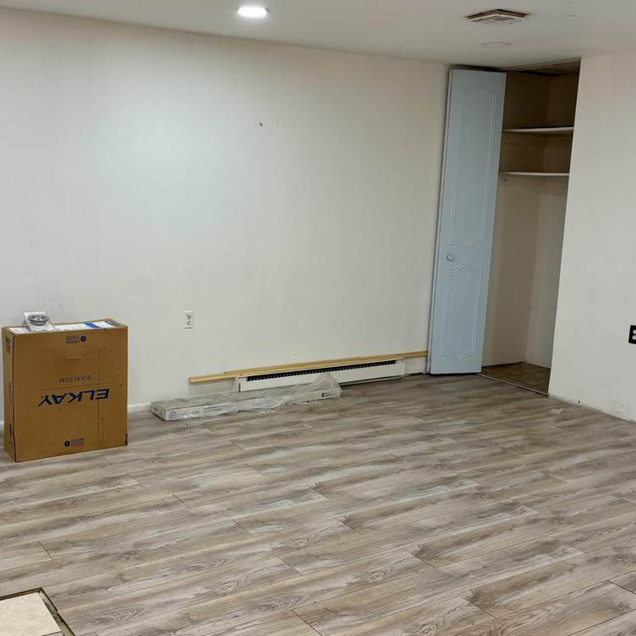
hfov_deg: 42.6
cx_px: 244
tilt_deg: -8.0
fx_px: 811
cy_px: 318
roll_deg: -1.5
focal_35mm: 39
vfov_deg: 42.8
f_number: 1.6
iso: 100
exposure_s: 1/60
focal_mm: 5.96
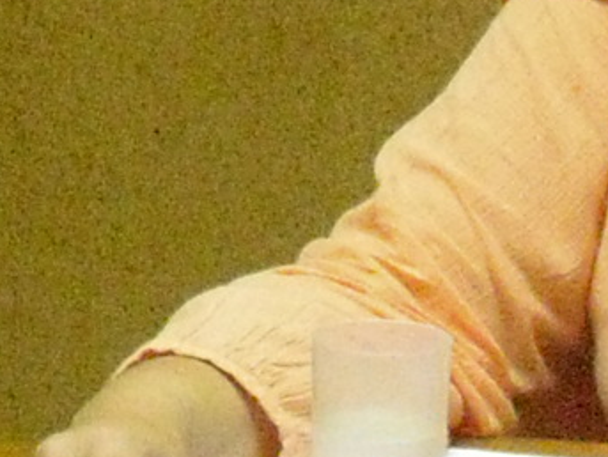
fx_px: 4484
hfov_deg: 7.7
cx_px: 117
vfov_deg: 5.8
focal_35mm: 255
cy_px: -296
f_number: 2.8
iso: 800
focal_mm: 6.2
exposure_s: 1/100
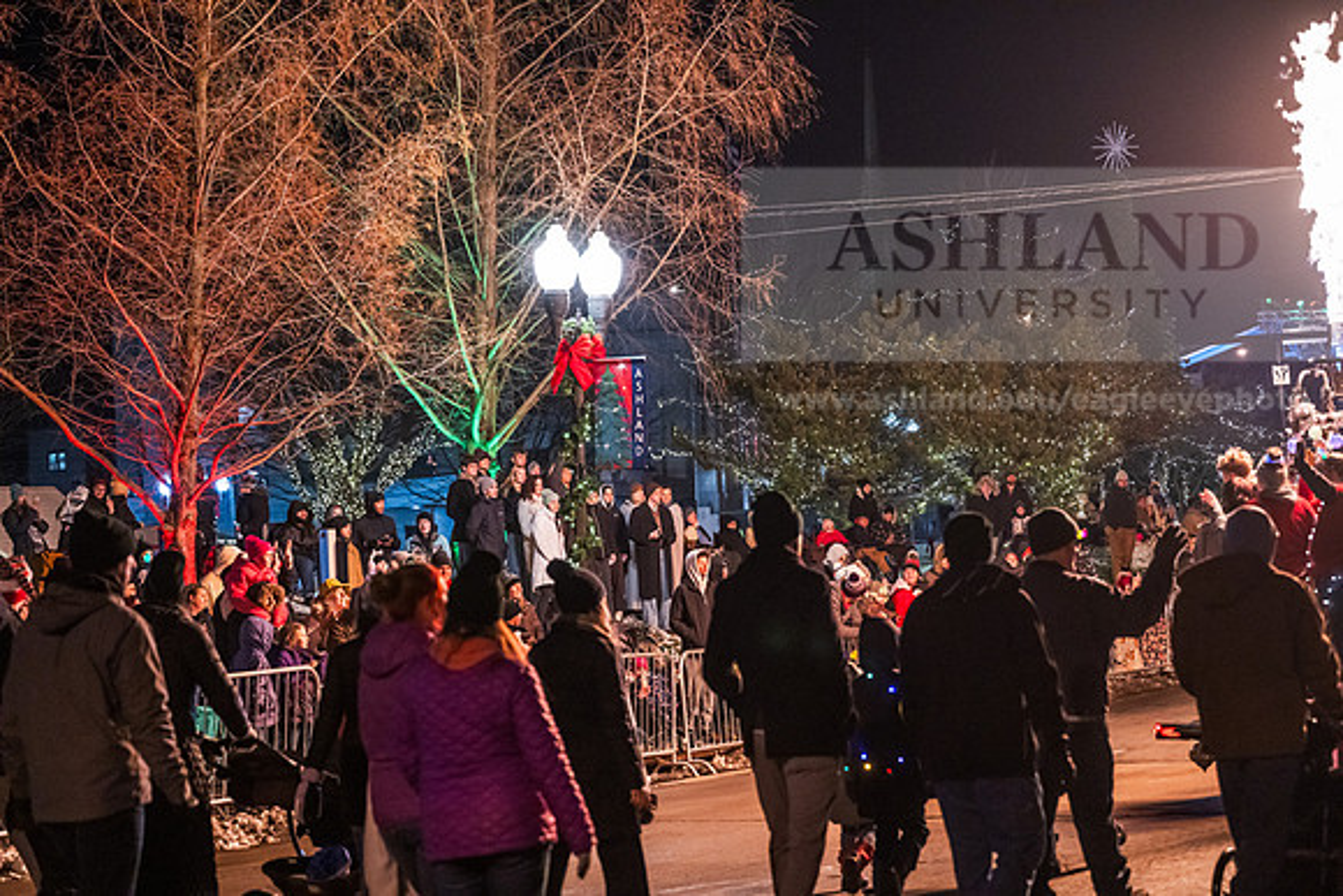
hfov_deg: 28.1
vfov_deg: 18.9
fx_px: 2687
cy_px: 448
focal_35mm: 72
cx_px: 672
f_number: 3.5
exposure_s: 1/320
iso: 4000
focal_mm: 72
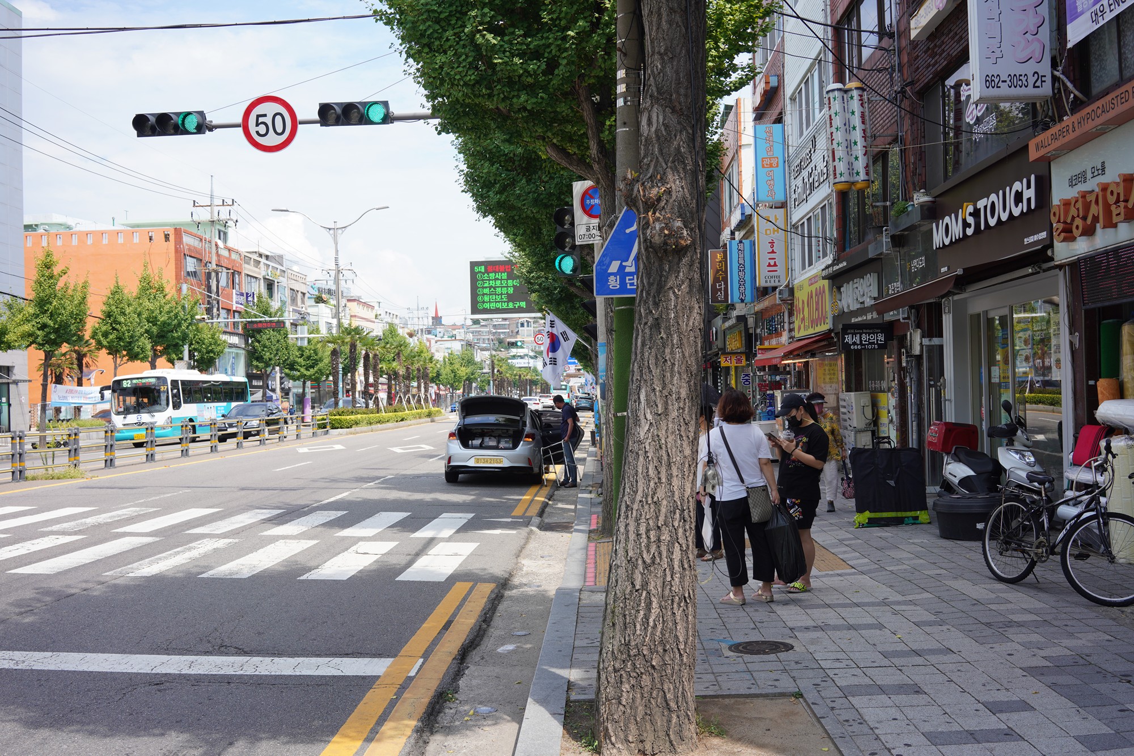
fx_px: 1103
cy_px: 378
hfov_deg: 54.4
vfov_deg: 37.9
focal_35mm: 35
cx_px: 567
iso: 100
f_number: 8
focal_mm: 35
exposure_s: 1/125
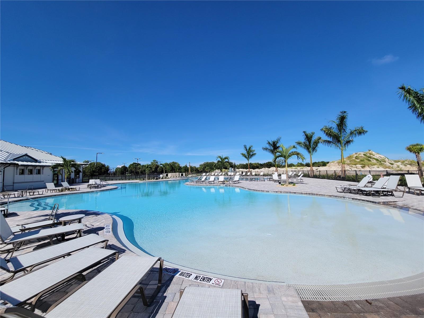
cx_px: 212
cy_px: 159
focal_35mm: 13
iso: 50
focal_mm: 2.2
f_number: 2.2
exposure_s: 1/2708
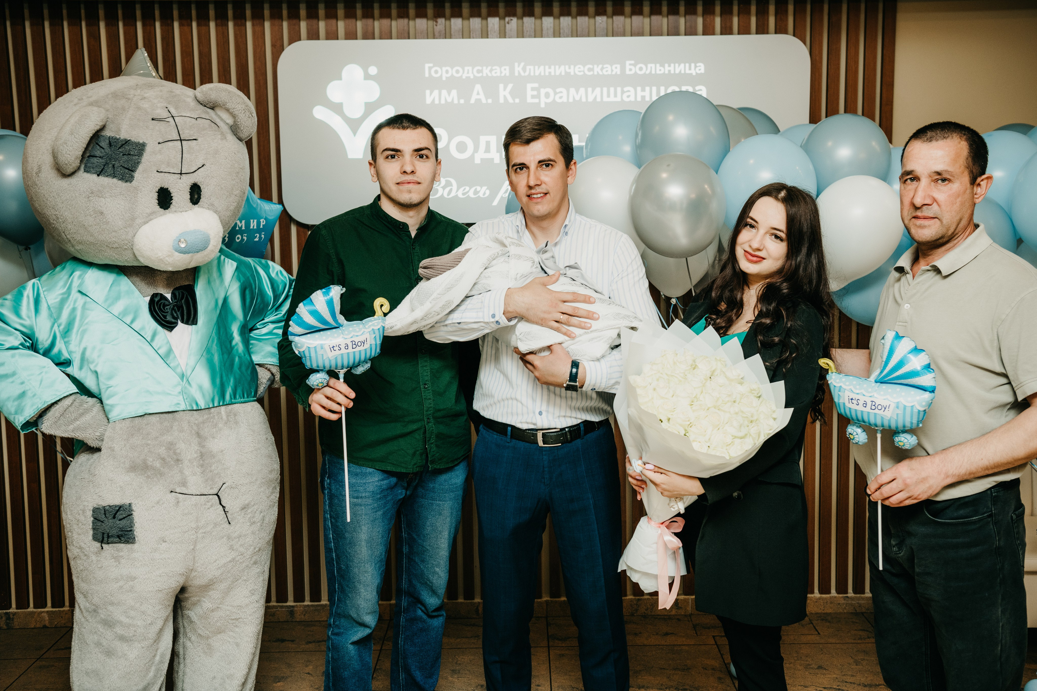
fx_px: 1183
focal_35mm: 41
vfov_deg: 32.6
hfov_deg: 47.3
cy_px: 346
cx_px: 518
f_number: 4
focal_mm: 40
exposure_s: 1/160
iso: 250
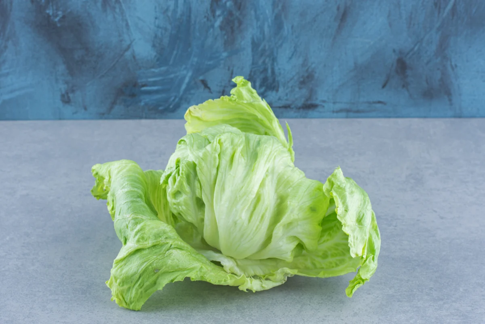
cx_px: 242
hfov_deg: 27.0
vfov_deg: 18.2
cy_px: 162
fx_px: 1010
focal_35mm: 75
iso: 100
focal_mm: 50
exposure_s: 1/250
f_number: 8
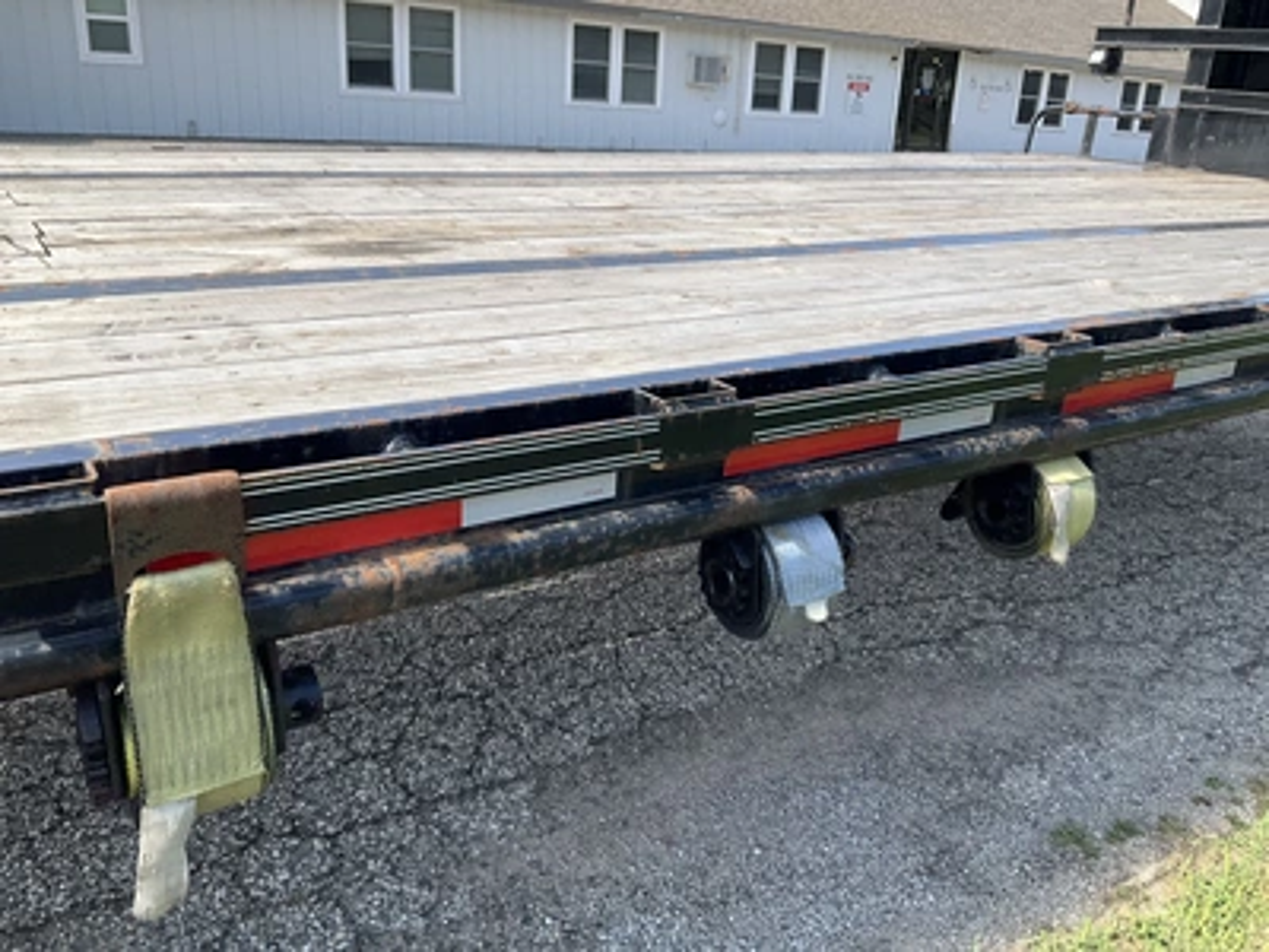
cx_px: 634
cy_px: 476
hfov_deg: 61.7
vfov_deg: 48.2
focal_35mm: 29
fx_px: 1063
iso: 25
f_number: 1.8
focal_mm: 3
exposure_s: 1/650
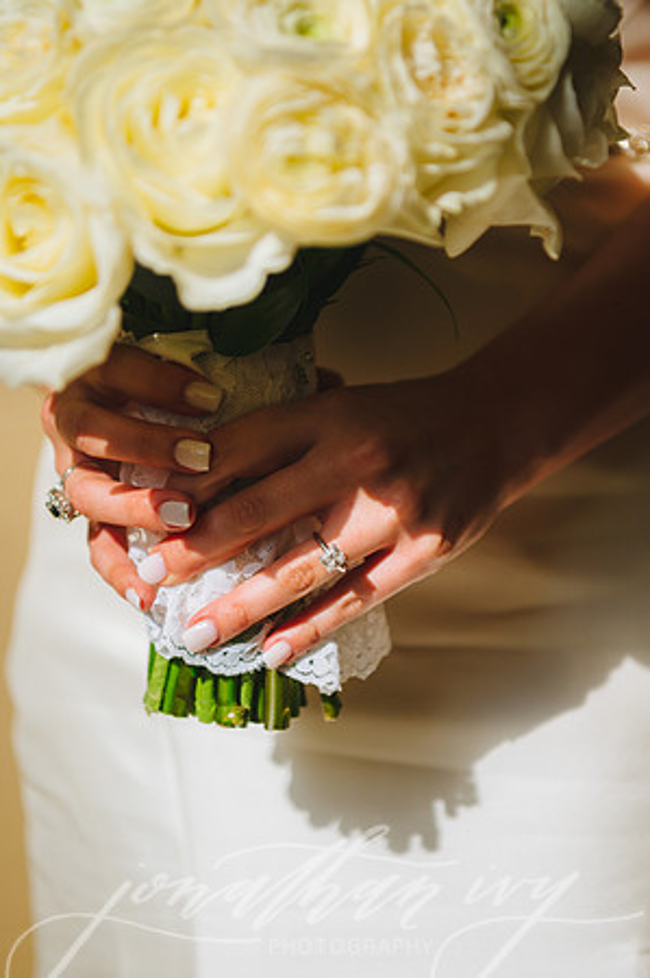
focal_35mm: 70
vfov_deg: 28.9
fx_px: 1900
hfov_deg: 19.4
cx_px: 325
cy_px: 489
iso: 400
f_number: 2.8
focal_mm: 70
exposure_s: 1/2500
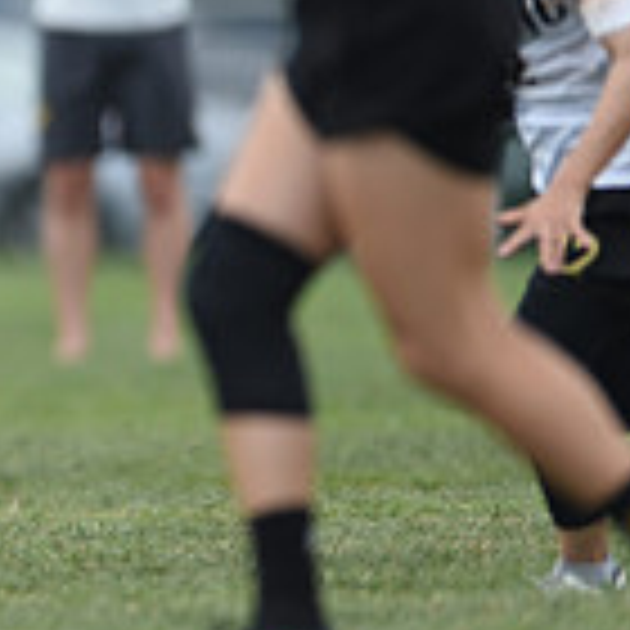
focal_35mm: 1406
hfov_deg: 1.2
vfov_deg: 1.2
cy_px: 88
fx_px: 28950
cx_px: -482
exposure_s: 1/800
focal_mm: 400
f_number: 2.8
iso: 100
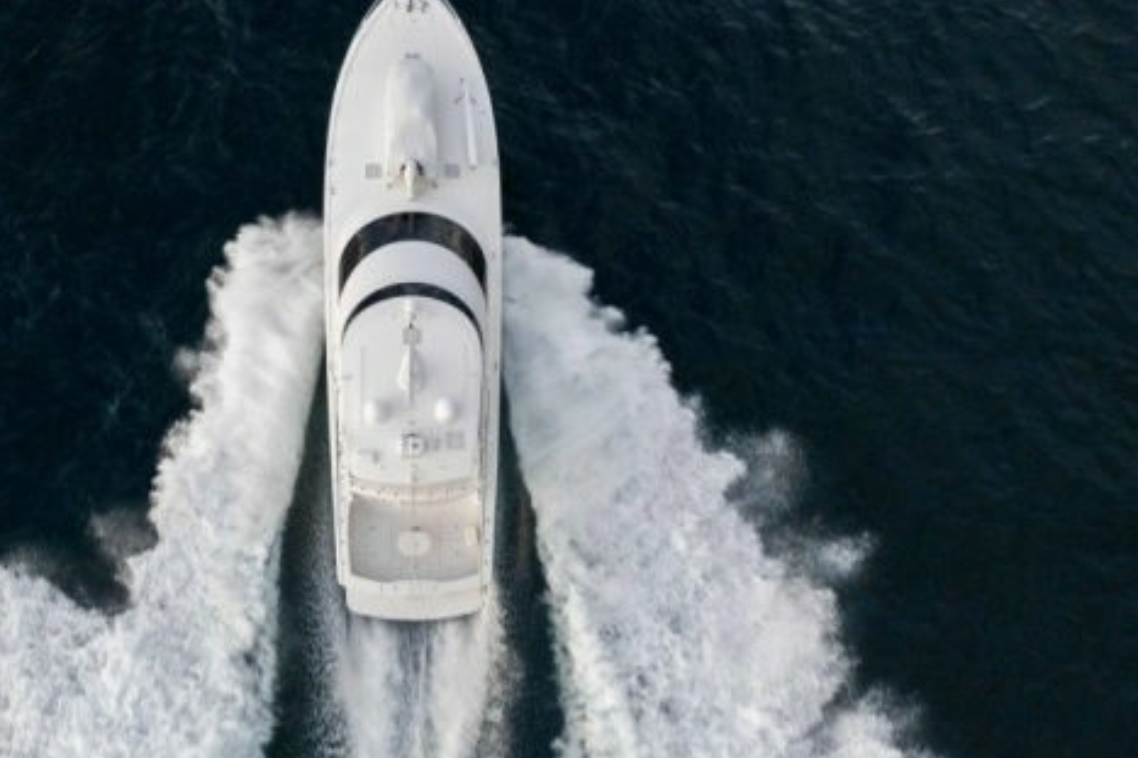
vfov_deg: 36.8
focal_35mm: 36
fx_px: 1138
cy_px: 331
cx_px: 409
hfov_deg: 52.4
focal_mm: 10.26
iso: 200
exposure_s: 1/80
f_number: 4
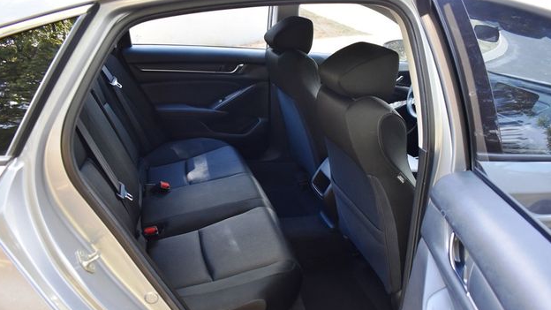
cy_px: 176
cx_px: 271
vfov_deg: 40.1
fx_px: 424
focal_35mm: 29
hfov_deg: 66.1
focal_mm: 18
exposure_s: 1/160
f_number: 3.5
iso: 800
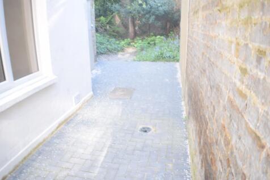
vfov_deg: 38.3
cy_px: 90
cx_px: 135
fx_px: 259
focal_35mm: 34
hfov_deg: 55.1
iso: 400
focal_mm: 23
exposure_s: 1/80
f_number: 4.5
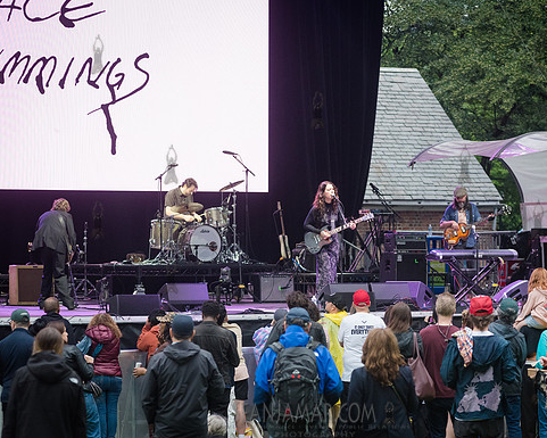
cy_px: 219
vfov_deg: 10.1
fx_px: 2477
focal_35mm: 153
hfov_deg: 12.6
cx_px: 317
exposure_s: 1/500
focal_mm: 135
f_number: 4.5
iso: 3200
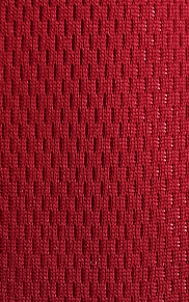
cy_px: 123
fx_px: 939
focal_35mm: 114
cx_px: -162
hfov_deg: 10.7
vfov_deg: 18.3
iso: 250
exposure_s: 1/60
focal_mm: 5.58
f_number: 1.8
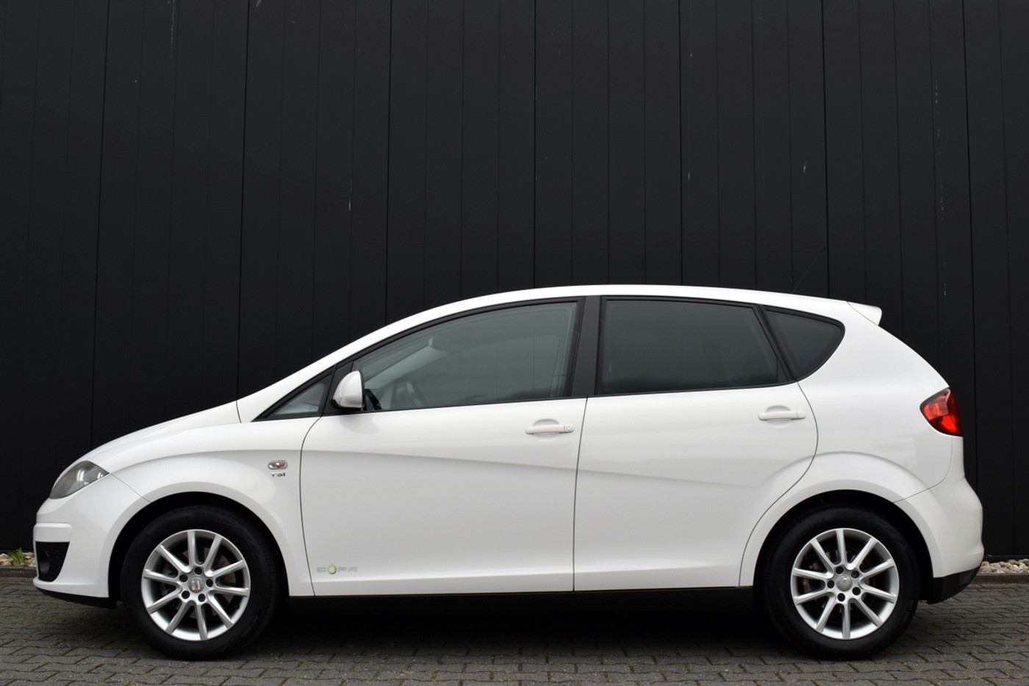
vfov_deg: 36.9
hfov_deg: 53.1
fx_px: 1029
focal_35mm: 36
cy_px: 343
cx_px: 514
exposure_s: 1/320
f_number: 9
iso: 200
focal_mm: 24
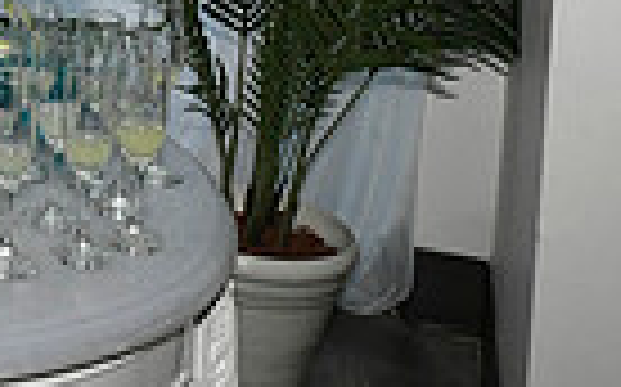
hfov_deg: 16.6
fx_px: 1742
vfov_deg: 11.3
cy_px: -430
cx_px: -522
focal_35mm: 103
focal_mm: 24
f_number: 11
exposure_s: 1/160
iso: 6400
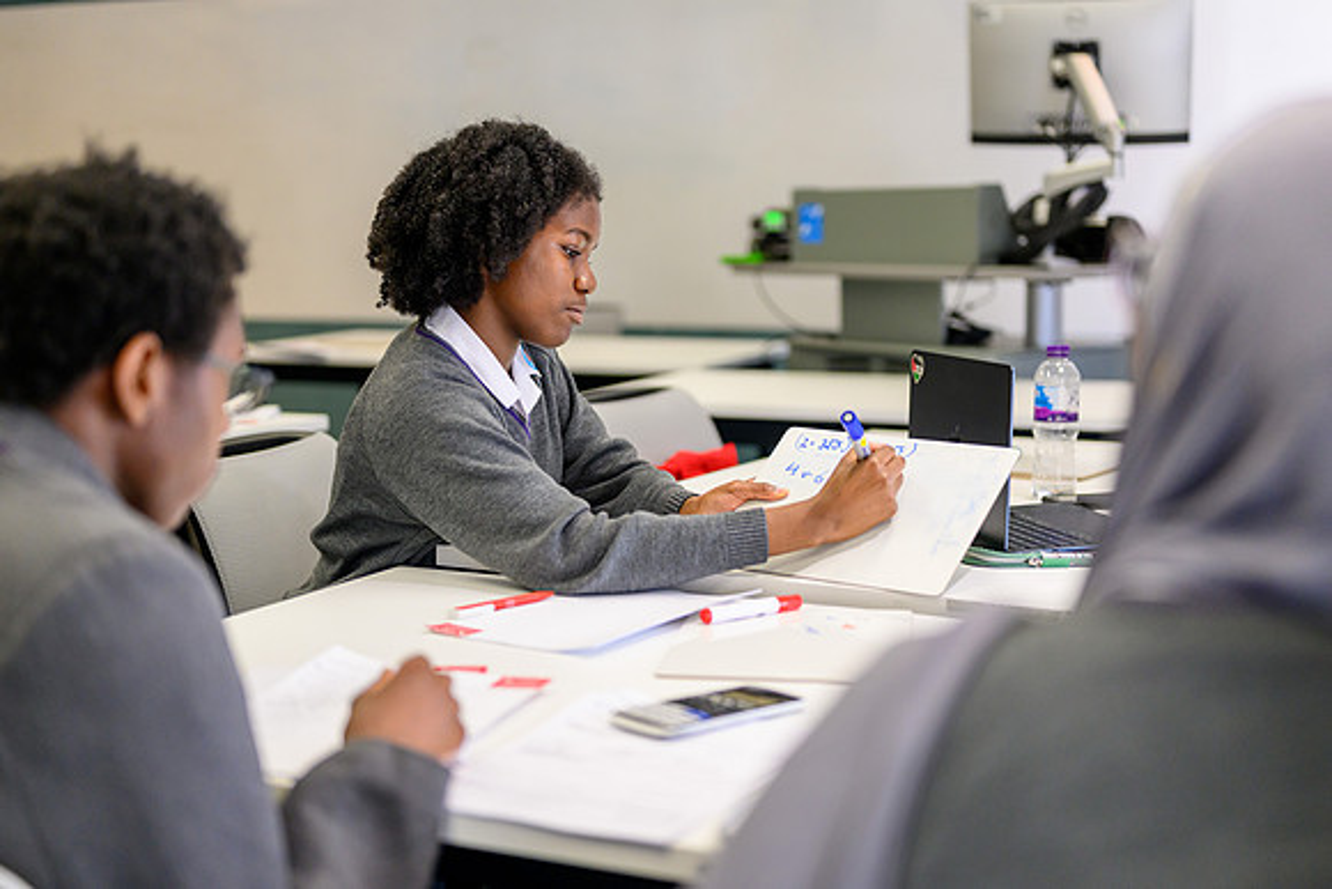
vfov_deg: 26.7
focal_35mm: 51
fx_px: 1871
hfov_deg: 39.2
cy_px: 444
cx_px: 666
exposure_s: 1/640
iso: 1600
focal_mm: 50
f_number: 1.8
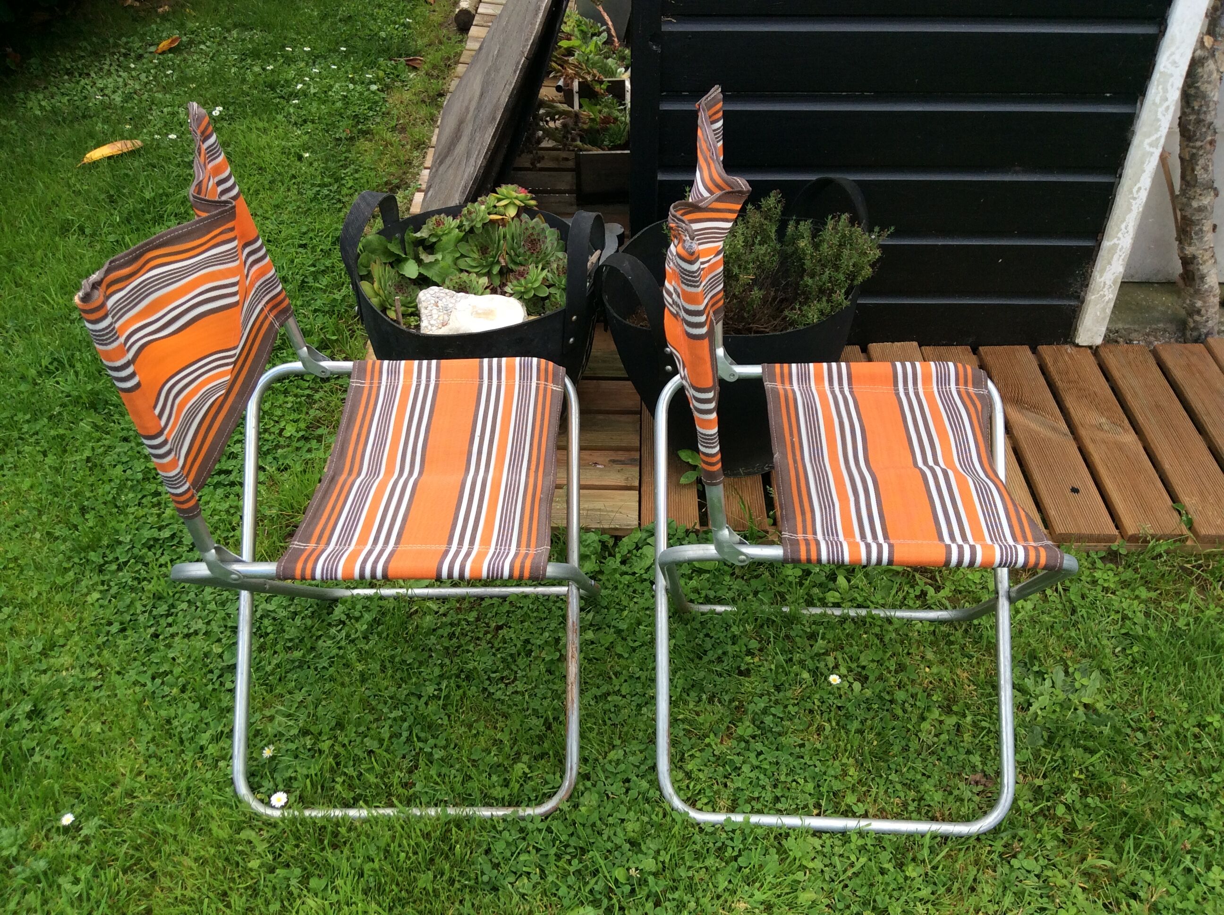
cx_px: 612
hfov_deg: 56.9
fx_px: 1130
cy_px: 458
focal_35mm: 32
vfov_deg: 44.1
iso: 32
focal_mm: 3.3
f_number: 2.4
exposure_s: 1/411
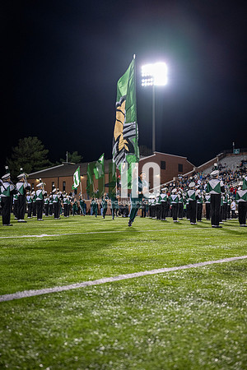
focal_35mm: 39
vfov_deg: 49.6
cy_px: 185
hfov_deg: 34.2
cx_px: 124
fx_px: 401
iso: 1250
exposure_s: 1/500
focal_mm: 39
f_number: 3.2
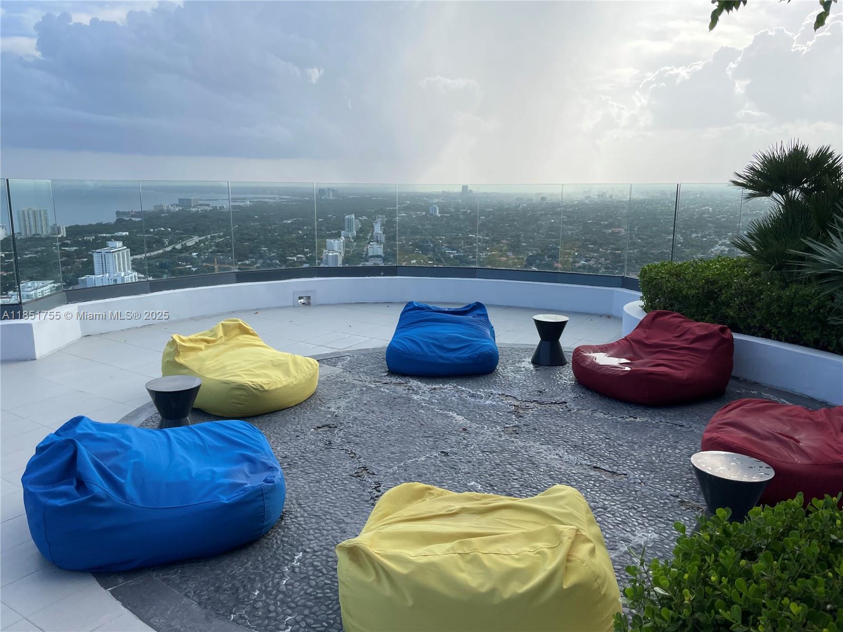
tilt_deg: -10.5
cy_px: 316
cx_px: 422
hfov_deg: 67.3
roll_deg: +0.5
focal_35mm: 26
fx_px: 633
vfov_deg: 53.1
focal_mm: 4.2
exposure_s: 1/2132
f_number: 1.6
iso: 32
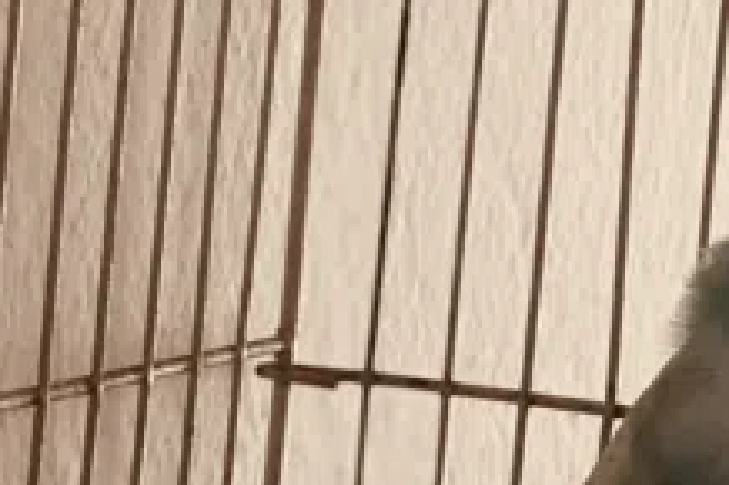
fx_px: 3217
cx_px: 910
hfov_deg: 12.6
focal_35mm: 159
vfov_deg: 8.6
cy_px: 47
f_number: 2
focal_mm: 6
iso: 200
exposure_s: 1/122
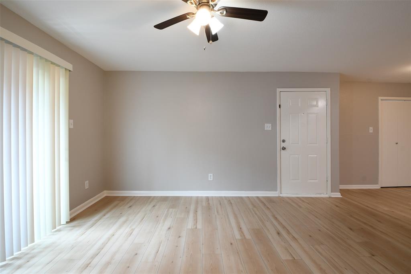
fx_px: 183
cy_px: 137
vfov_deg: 73.7
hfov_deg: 96.8
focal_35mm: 16
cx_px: 206
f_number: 8
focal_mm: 11
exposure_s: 1/8
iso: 400
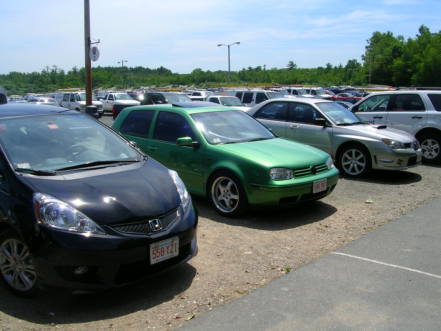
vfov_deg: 37.7
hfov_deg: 49.0
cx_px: 220
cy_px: 166
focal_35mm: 38
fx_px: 484
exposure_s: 1/351
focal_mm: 5.8
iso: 50
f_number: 5.6
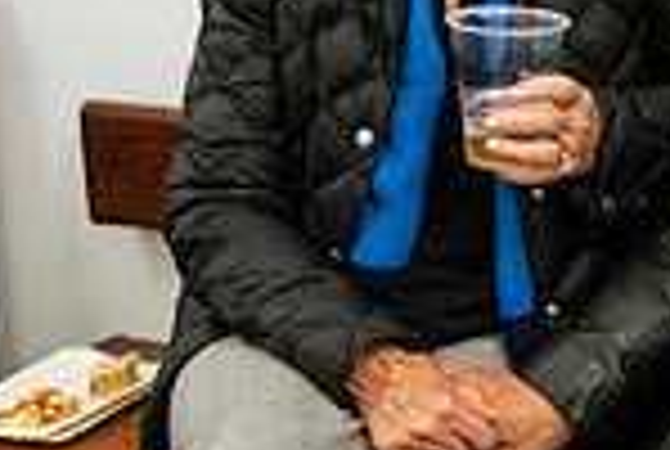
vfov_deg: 9.8
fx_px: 2611
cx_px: 1138
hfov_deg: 13.4
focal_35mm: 140
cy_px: 124
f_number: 2.8
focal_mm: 36
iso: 10000
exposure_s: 1/250
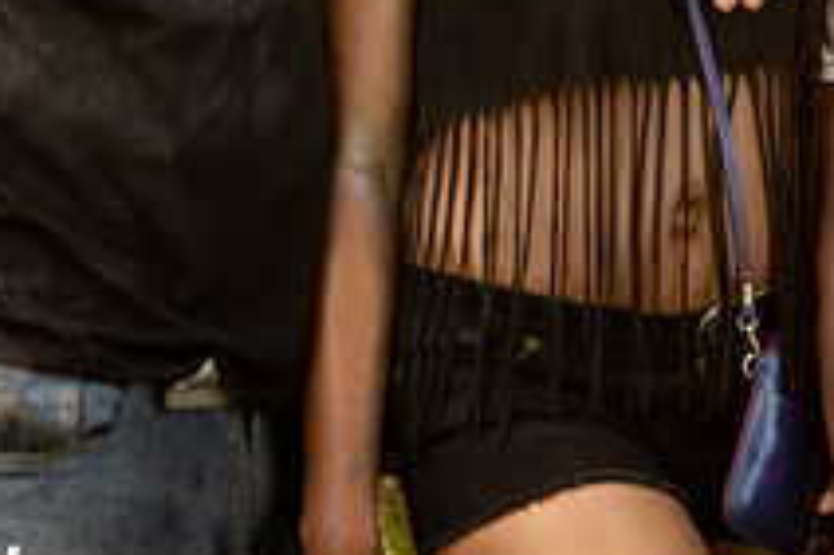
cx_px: 889
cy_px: -83
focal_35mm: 206
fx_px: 4768
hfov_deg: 9.9
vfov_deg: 6.6
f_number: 5
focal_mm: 70
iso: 720
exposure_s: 1/200
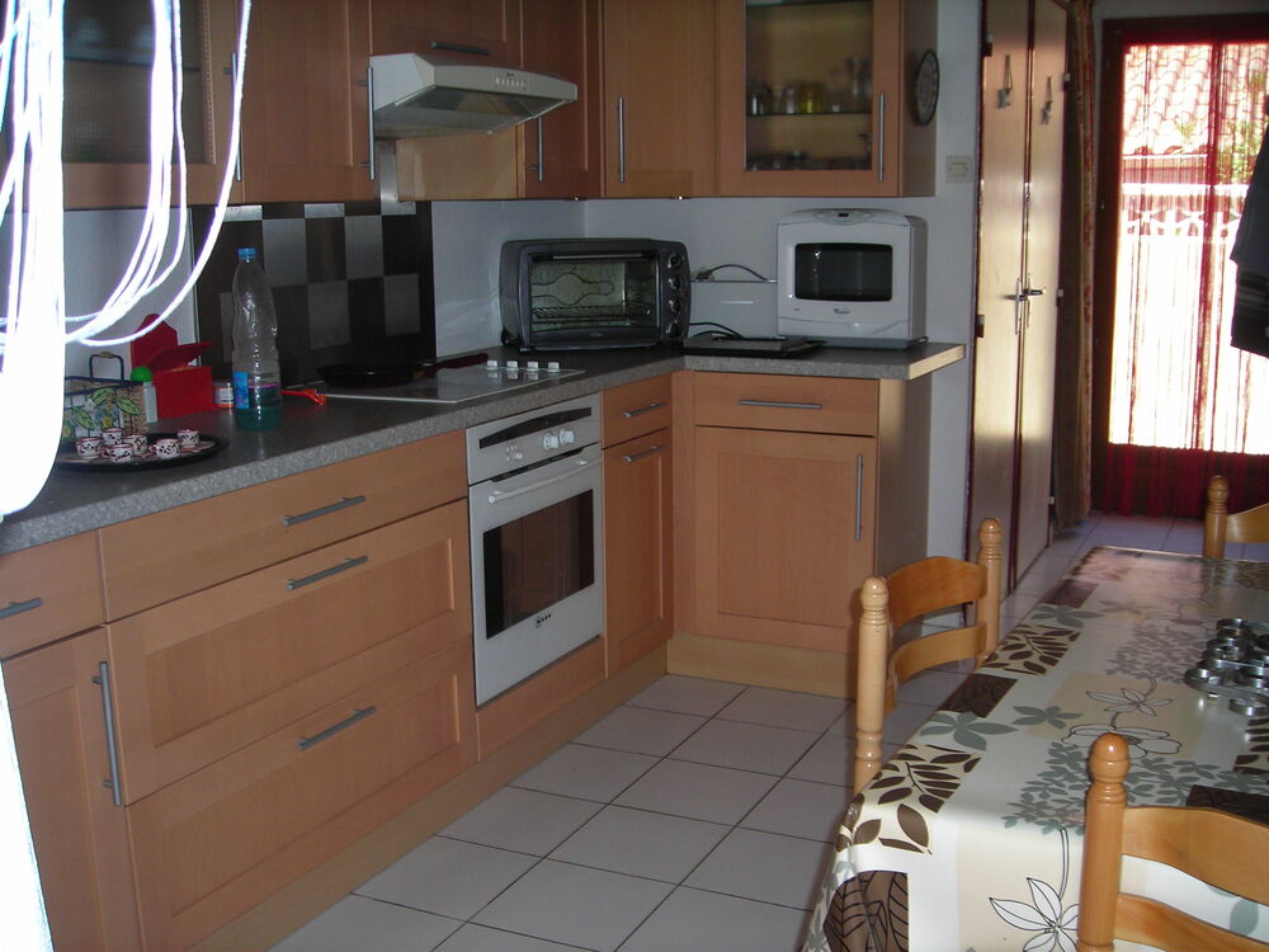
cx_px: 634
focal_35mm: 38
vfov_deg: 37.7
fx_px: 1393
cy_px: 476
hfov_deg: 49.0
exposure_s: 1/60.1
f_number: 3.2
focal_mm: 6.3
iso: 74
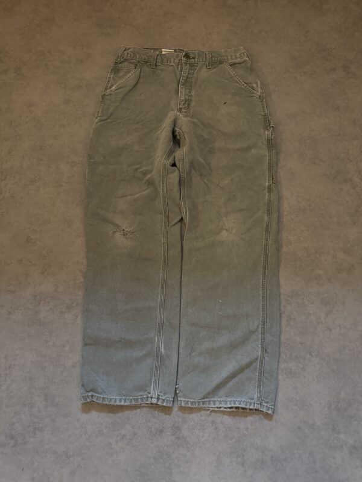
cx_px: 181
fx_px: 335
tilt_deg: -73.5
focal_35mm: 24
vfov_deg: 71.6
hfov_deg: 56.8
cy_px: 241
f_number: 1.78
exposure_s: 1/25
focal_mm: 6.76
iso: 800
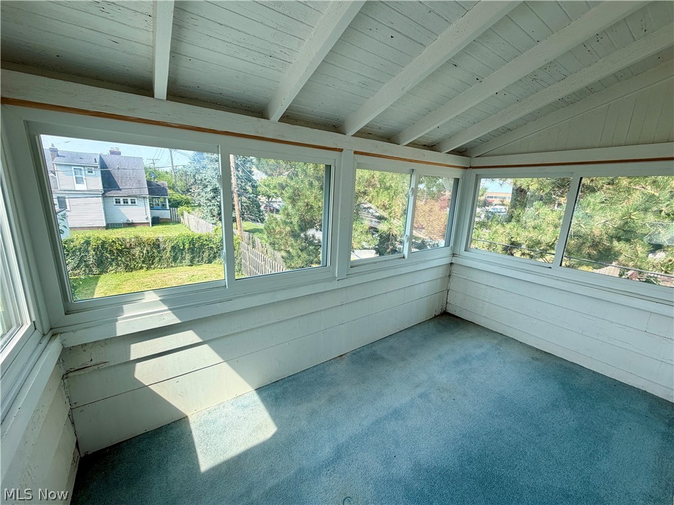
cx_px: 337
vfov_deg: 85.7
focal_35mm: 14
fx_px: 273
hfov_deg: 102.1
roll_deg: -2.1
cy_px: 252
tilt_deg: -13.2
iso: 50
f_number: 2.2
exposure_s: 1/370
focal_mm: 2.22
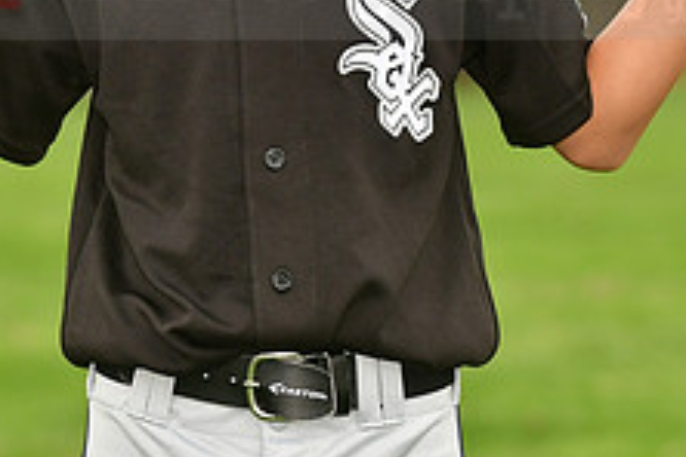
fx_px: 8212
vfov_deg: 3.2
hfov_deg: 4.8
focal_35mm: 431
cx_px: 290
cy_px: -51
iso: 320
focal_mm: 110
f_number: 4
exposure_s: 1/1000
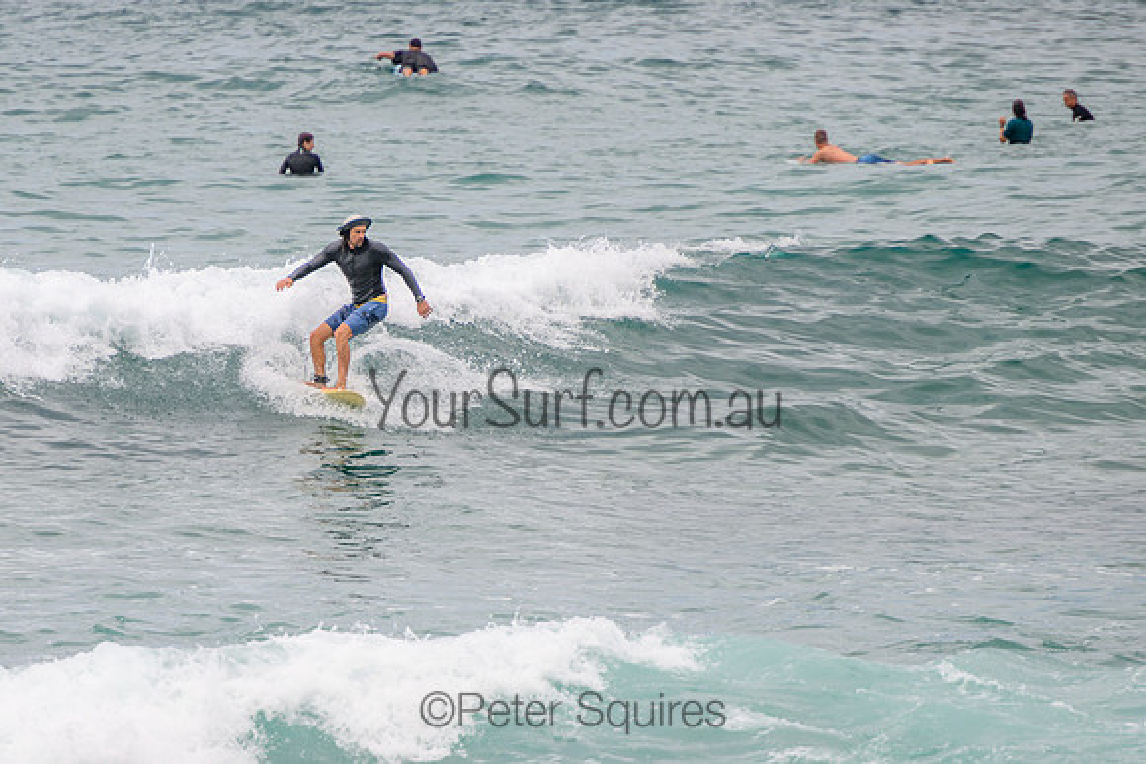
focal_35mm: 550
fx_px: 17522
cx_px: 361
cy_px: 490
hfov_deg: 3.7
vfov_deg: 2.5
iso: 160
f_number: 5.6
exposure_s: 1/2000
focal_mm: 400
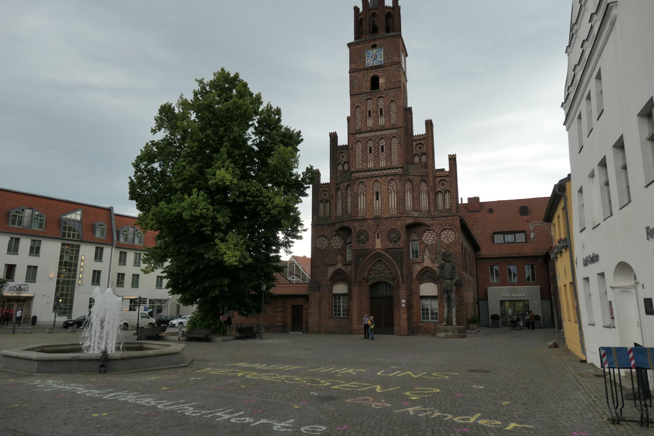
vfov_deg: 53.1
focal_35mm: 24
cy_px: 218
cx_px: 327
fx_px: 436
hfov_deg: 73.7
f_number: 3.3
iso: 200
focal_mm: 8.8
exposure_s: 1/200
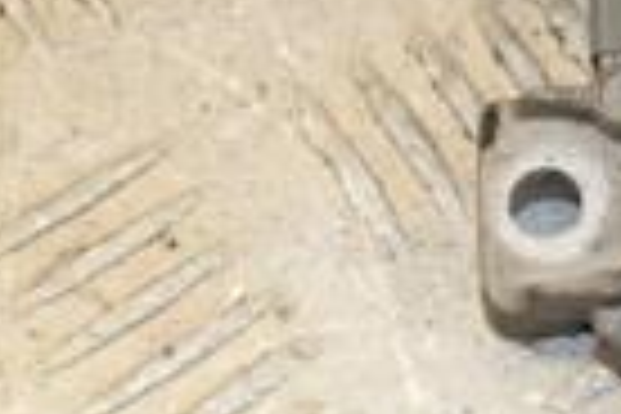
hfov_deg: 7.9
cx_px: 1242
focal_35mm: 248
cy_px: -144
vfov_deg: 5.5
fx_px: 4278
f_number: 9
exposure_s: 1/200
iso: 800
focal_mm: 38
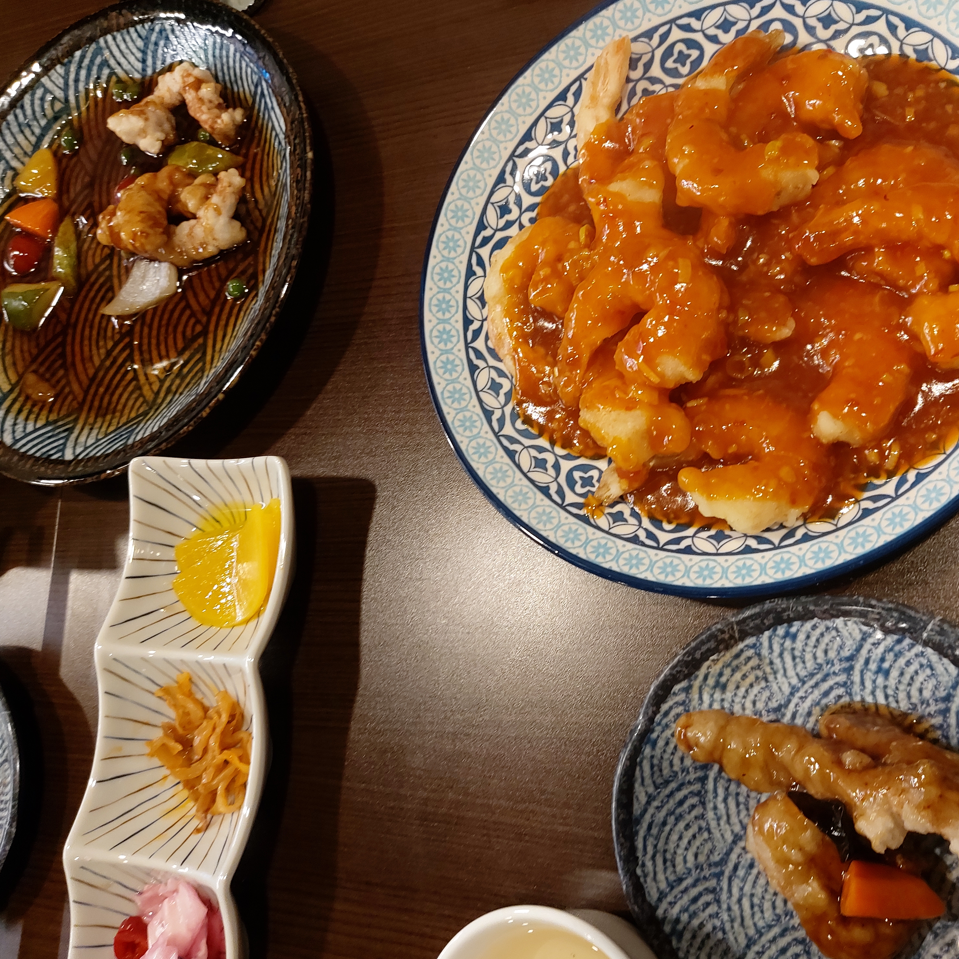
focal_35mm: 30
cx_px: 545
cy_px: 484
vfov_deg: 54.0
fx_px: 940
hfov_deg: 53.9
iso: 250
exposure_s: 1/24
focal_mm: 4.58
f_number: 2
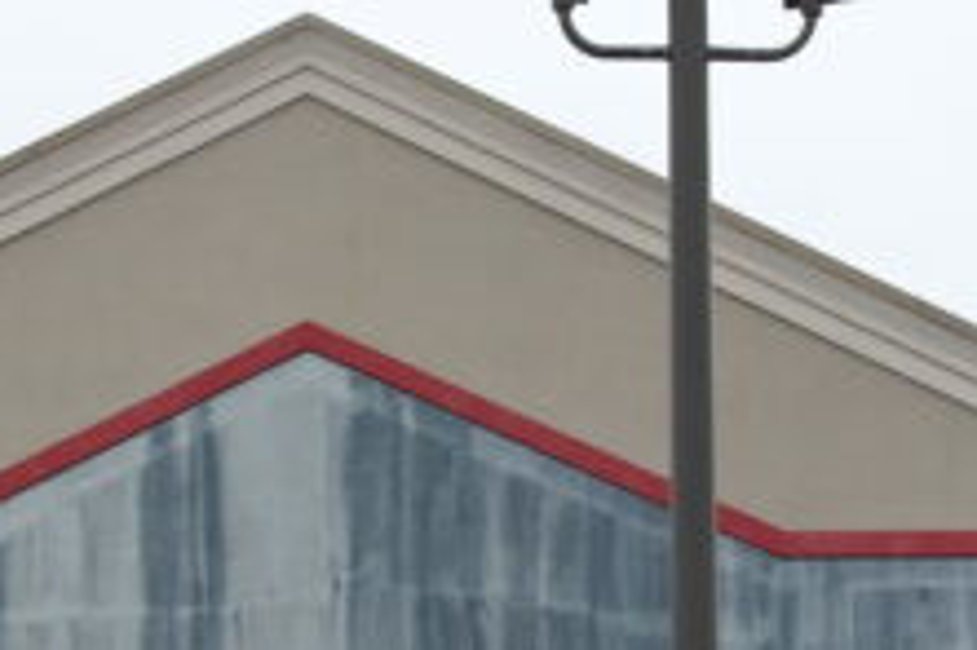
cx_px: 274
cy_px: 1026
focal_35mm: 160
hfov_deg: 12.8
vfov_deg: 8.3
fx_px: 4339
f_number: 5
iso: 100
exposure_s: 1/160
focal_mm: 30
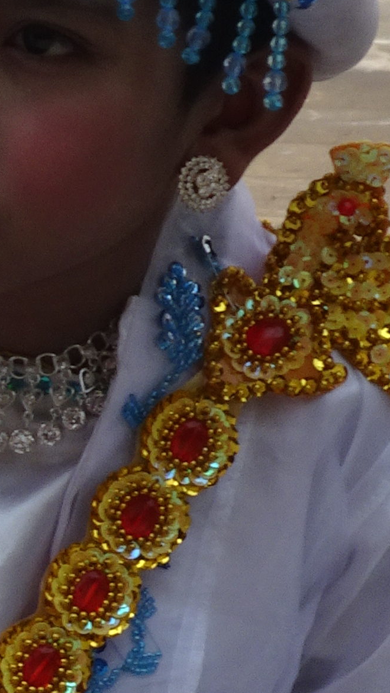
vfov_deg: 1.3
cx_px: -113
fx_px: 29717
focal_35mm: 1617
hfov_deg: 0.8
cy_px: 550
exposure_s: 1/250
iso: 80
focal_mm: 60.59
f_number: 6.3
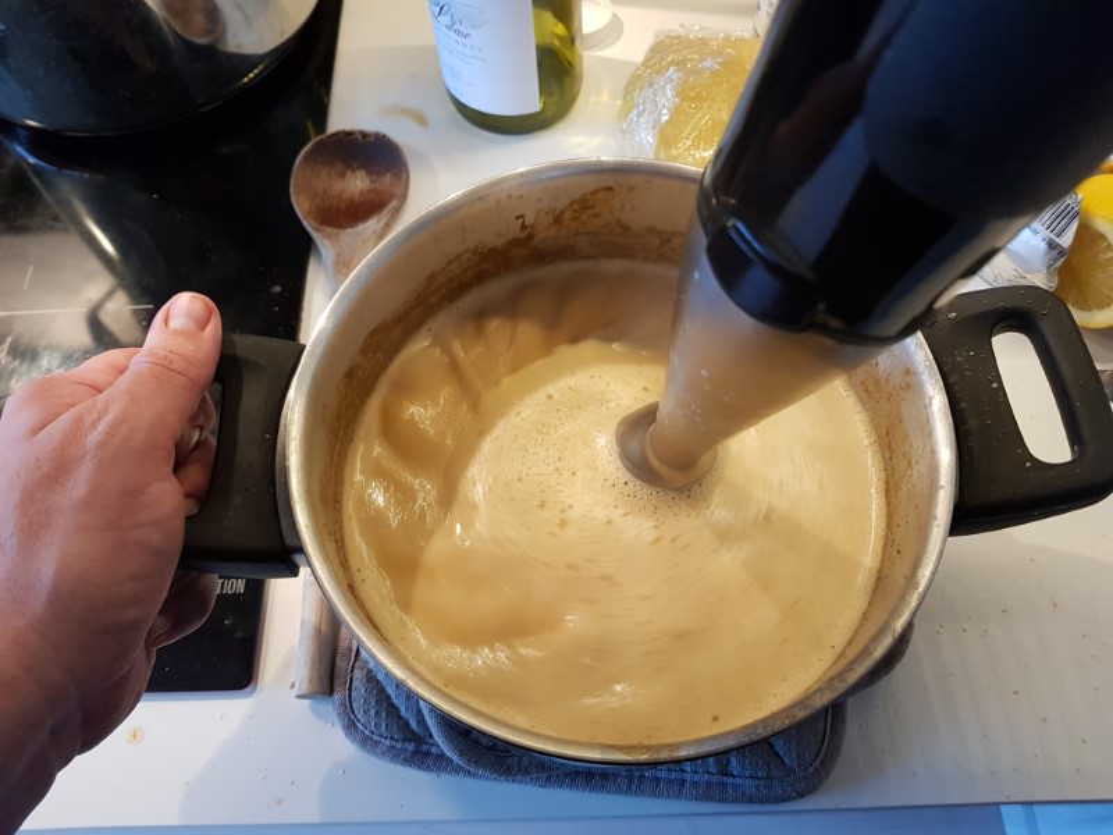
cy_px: 418
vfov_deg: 53.1
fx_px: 836
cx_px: 556
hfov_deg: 67.3
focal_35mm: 26
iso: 200
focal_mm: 4.2
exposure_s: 1/33
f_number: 1.7
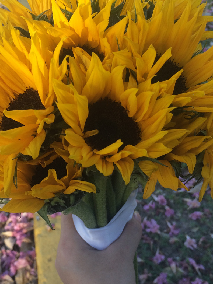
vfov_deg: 42.9
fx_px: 361
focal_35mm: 44
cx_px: 90
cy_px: 129
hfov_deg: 32.8
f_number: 2.2
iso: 32
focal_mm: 4.15
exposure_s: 1/157
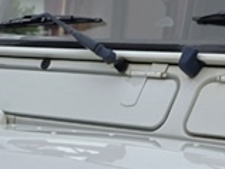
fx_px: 970
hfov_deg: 12.8
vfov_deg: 8.9
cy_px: 430
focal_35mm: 149
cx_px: -66
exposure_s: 1/313
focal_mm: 6.3
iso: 12
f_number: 1.7
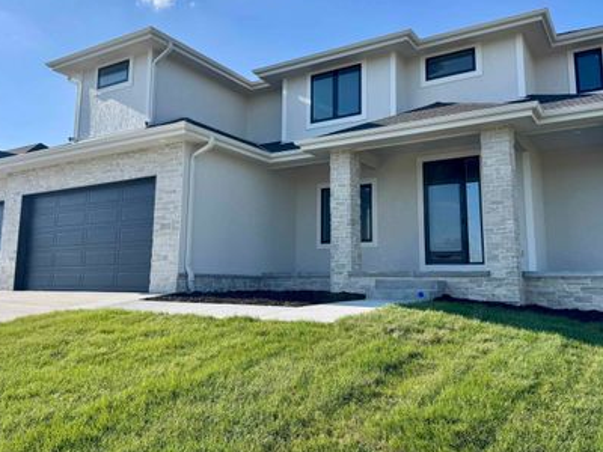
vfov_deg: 46.7
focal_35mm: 30
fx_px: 523
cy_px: 195
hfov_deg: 60.0
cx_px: 306
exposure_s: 1/3413
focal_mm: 6.76
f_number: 1.78
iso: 80
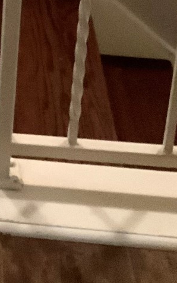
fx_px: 1019
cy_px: -290
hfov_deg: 9.2
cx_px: -203
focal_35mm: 132
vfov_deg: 13.5
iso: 500
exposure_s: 1/24
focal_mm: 3
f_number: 1.8
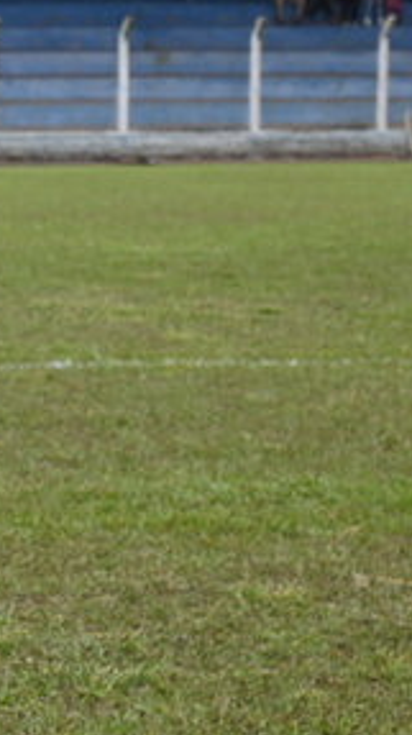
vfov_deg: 9.4
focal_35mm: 230
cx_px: -402
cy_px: 193
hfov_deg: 5.2
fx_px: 4476
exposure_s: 1/125
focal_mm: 70
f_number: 6.3
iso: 200
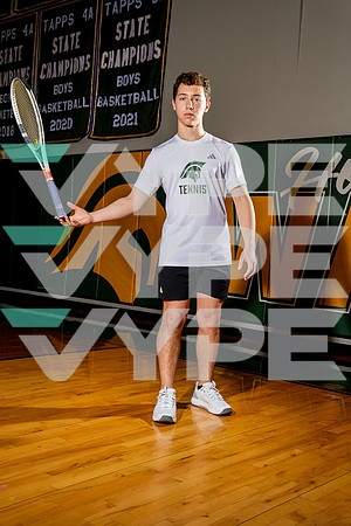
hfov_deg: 31.2
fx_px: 629
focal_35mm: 43
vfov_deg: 45.4
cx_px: 176
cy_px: 263
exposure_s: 1/250
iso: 100
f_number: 6.3
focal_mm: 43
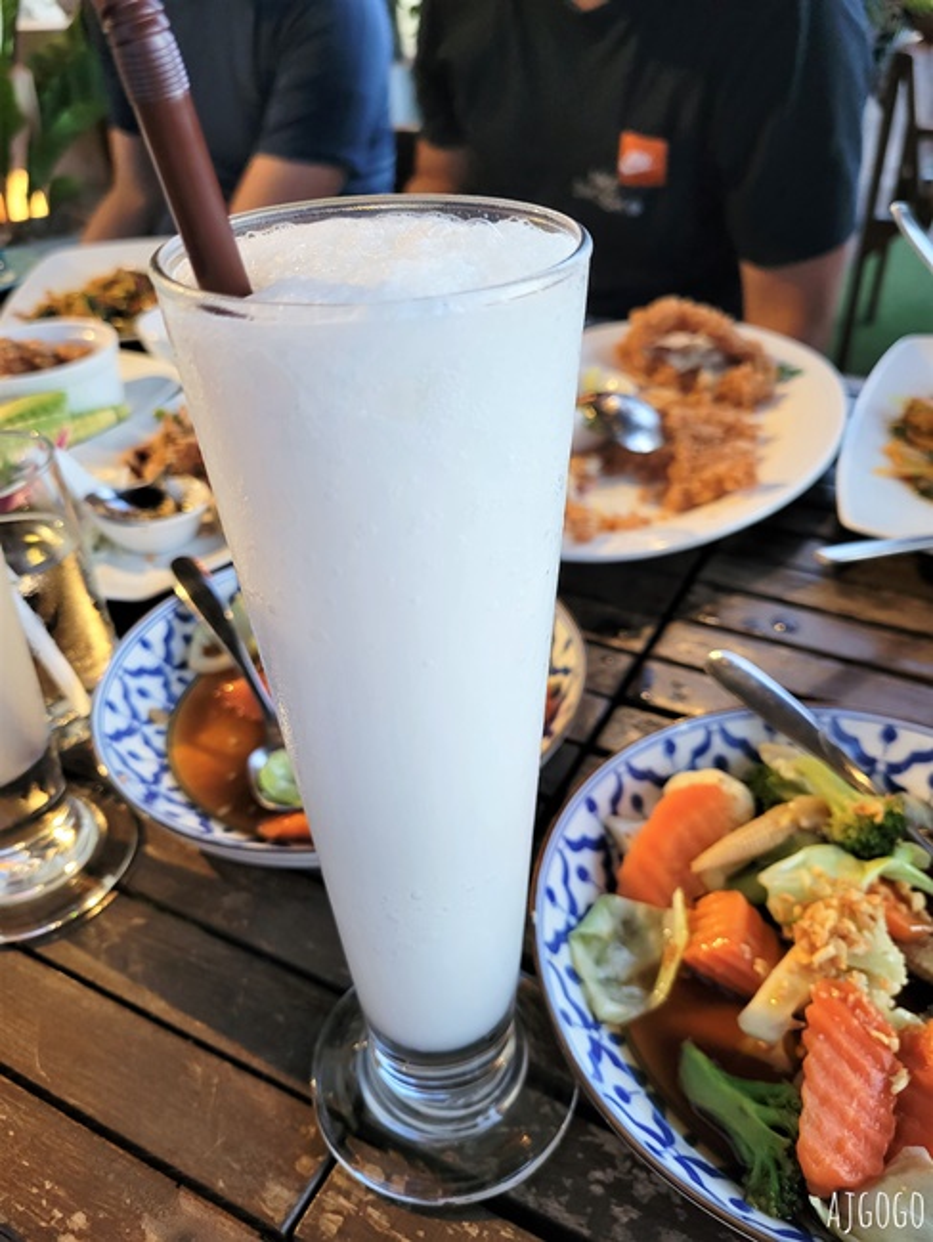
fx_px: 934
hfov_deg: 53.1
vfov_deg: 67.3
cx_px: 466
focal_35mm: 26
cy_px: 621
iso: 320
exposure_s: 1/50
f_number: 1.8
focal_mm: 5.4
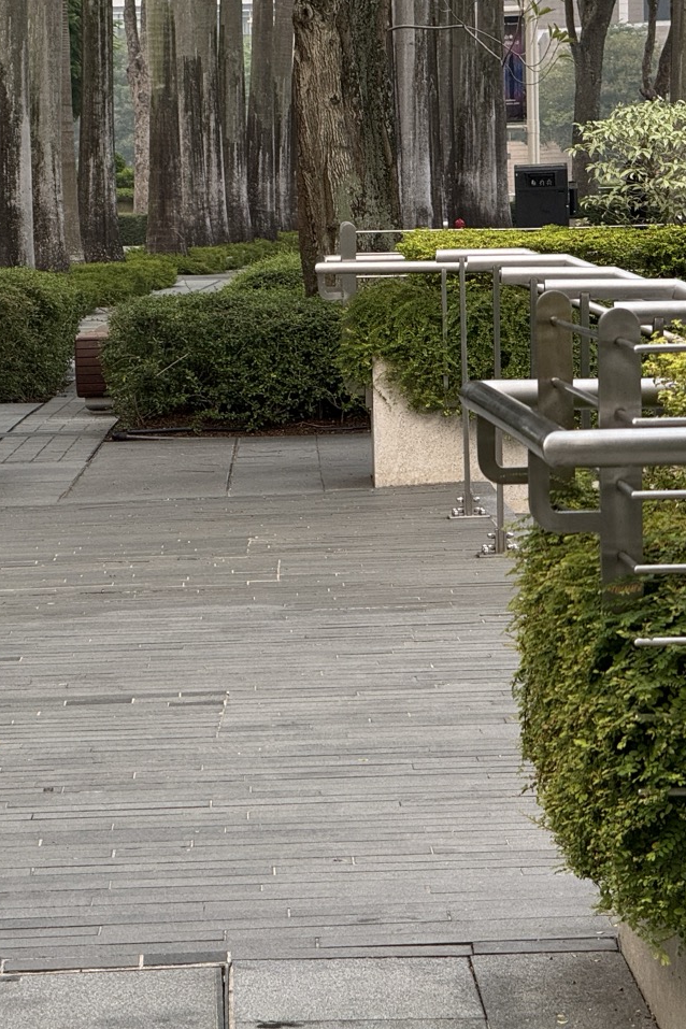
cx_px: 126
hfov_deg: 8.2
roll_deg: +1.2
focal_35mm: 167
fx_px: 4773
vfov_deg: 12.3
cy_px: 514
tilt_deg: -3.8
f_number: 2.8
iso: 100
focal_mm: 15.66
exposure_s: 1/99
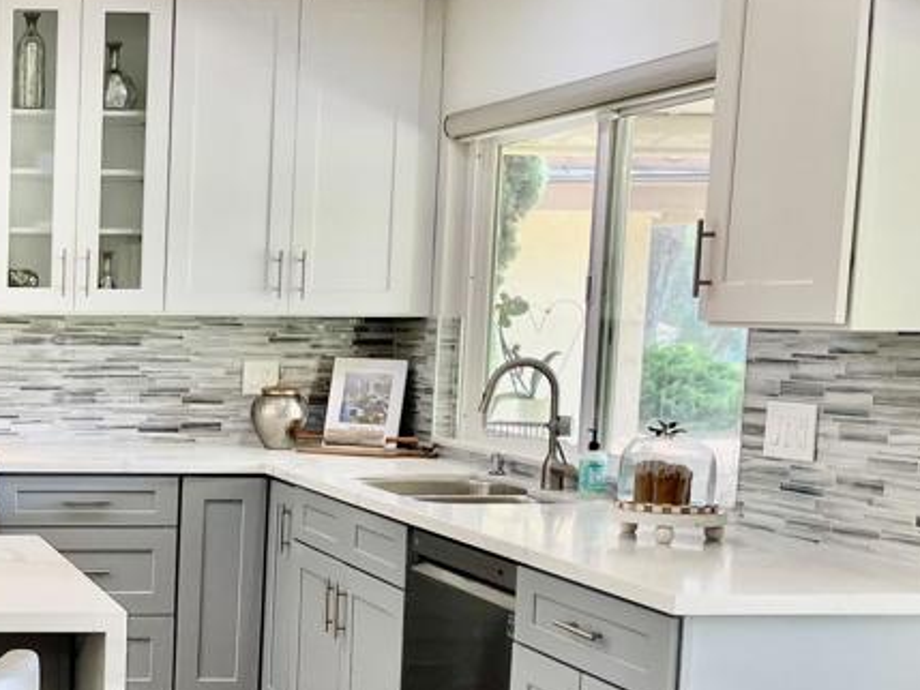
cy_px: 499
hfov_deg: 28.3
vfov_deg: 23.5
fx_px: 1648
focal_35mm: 62
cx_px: -97
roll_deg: -0.8
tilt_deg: -8.3
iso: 64
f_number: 1.6
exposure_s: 1/120
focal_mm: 5.1
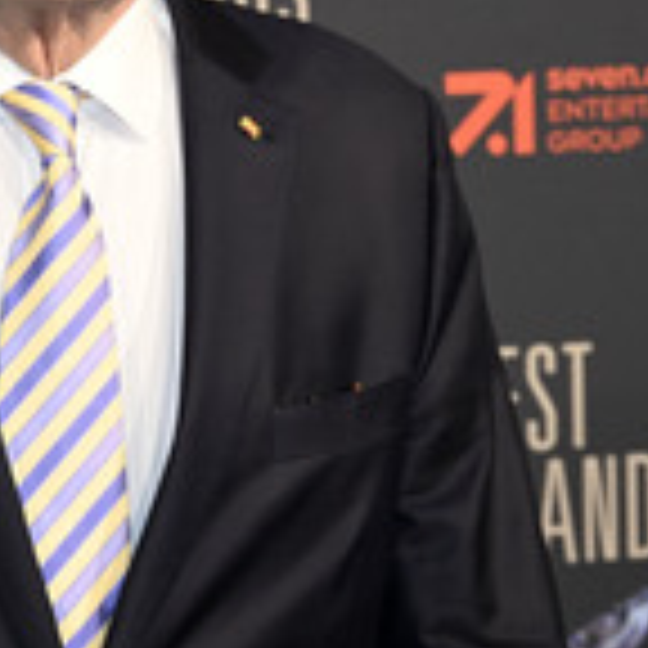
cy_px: 158
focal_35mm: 280
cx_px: -7
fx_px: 5930
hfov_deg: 6.2
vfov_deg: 6.2
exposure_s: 1/160
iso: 1000
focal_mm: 105
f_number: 6.3
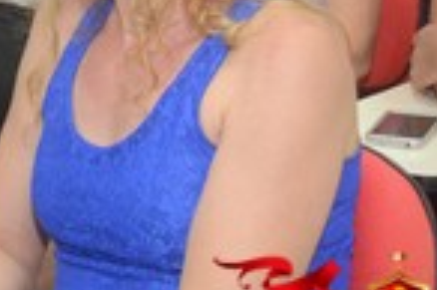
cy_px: -3
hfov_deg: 13.6
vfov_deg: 9.2
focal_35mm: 148
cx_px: -51
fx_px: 1795
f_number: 4.2
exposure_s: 1/80
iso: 1600
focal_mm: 32
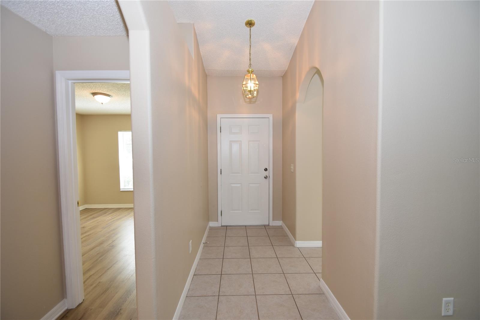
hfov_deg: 100.4
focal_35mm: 15
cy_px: 160
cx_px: 240
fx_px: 200
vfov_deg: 77.3
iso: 320
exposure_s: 1/60
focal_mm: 10
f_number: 4
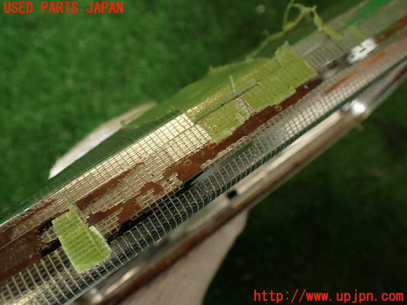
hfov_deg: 60.0
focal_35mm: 30
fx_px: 353
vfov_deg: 46.8
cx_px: 204
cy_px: 152
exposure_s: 1/80
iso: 100
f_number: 2.3
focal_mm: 5.4
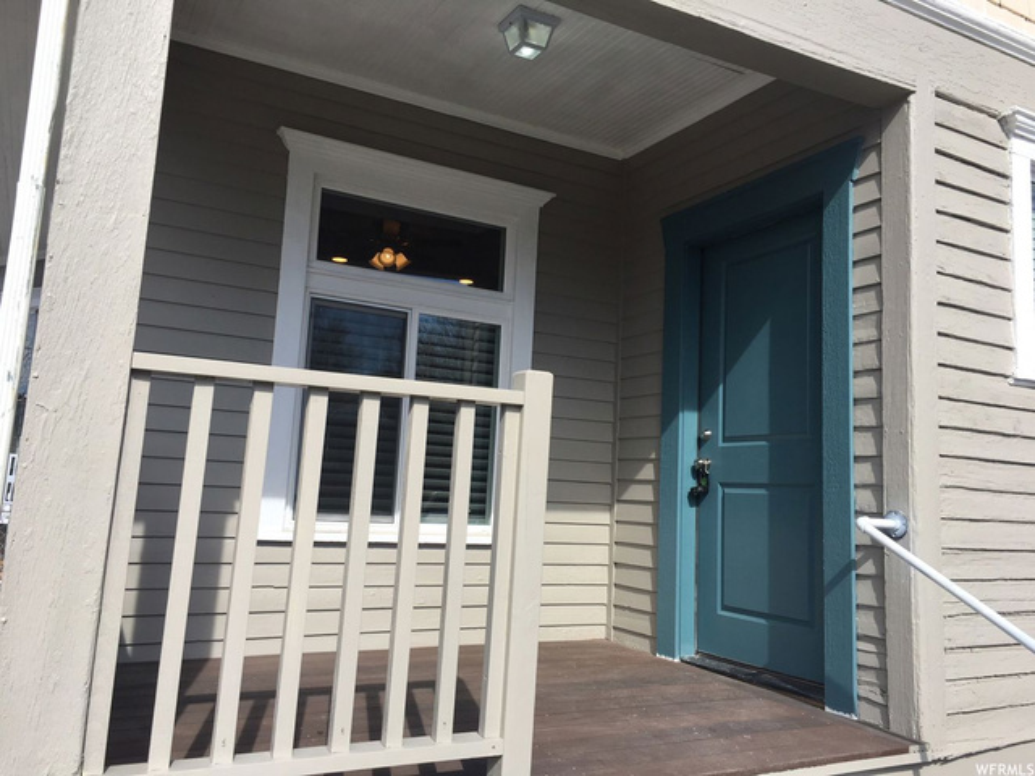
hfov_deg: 61.7
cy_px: 388
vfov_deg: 48.2
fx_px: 867
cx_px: 518
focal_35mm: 29
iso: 25
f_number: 2.2
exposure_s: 1/1012
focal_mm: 4.15
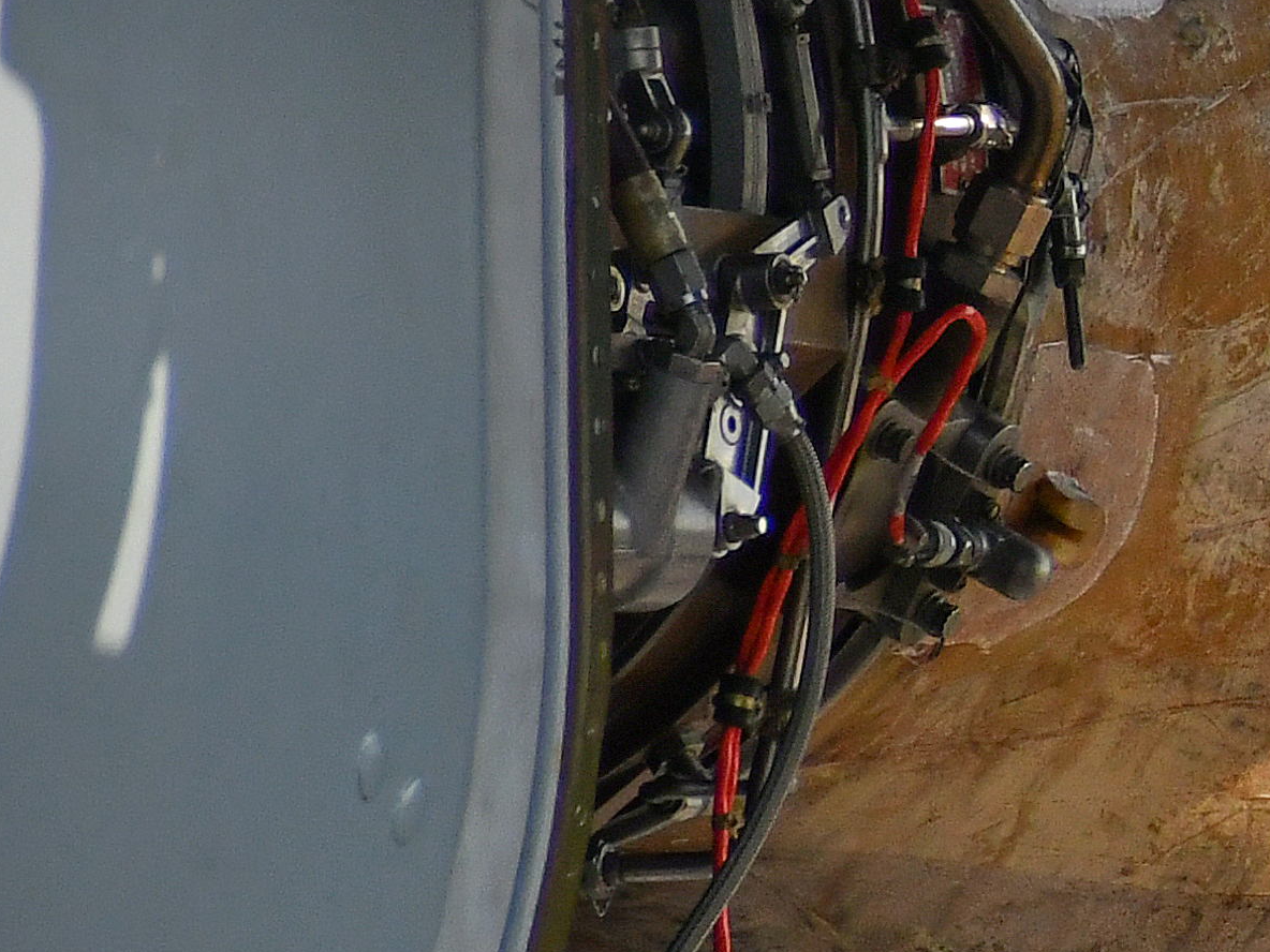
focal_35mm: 1832
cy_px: 459
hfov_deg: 1.1
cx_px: 2482
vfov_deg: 0.8
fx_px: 67213
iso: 640
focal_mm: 270
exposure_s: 1/1600
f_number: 10
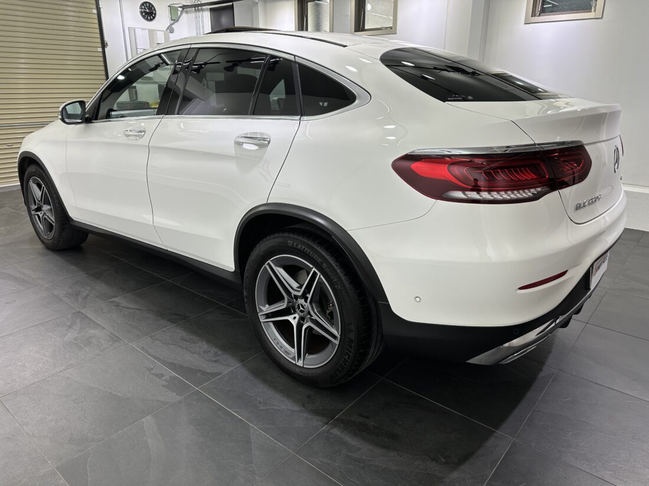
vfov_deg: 56.8
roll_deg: -0.5
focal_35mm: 24
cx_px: 324
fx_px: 450
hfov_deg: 71.6
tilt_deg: -18.1
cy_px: 243
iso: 80
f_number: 1.78
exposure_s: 1/100
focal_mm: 6.86
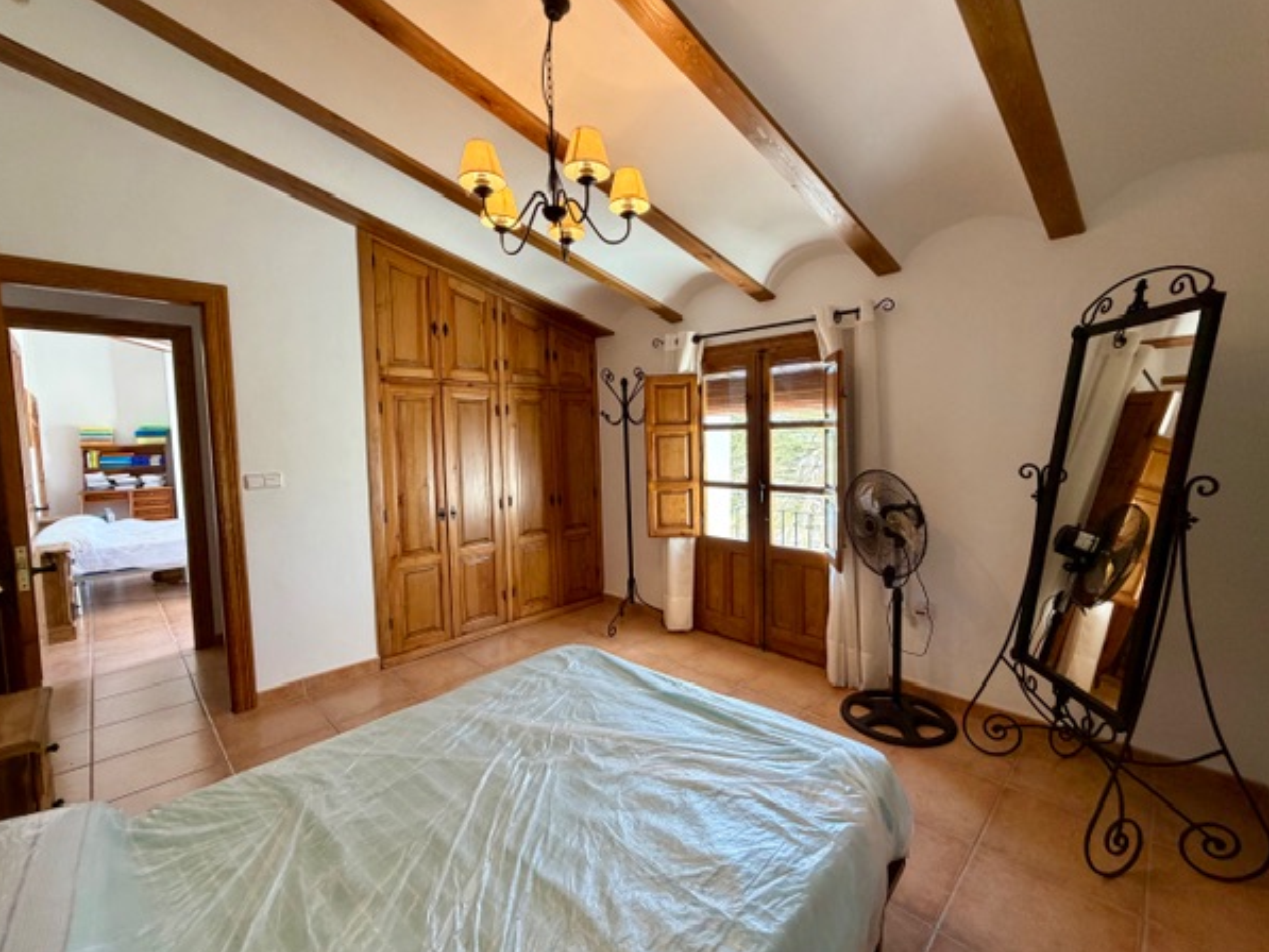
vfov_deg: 81.8
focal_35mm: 15
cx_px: 648
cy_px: 470
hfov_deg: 98.1
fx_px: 550
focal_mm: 2.22
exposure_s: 1/100
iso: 250
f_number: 2.2
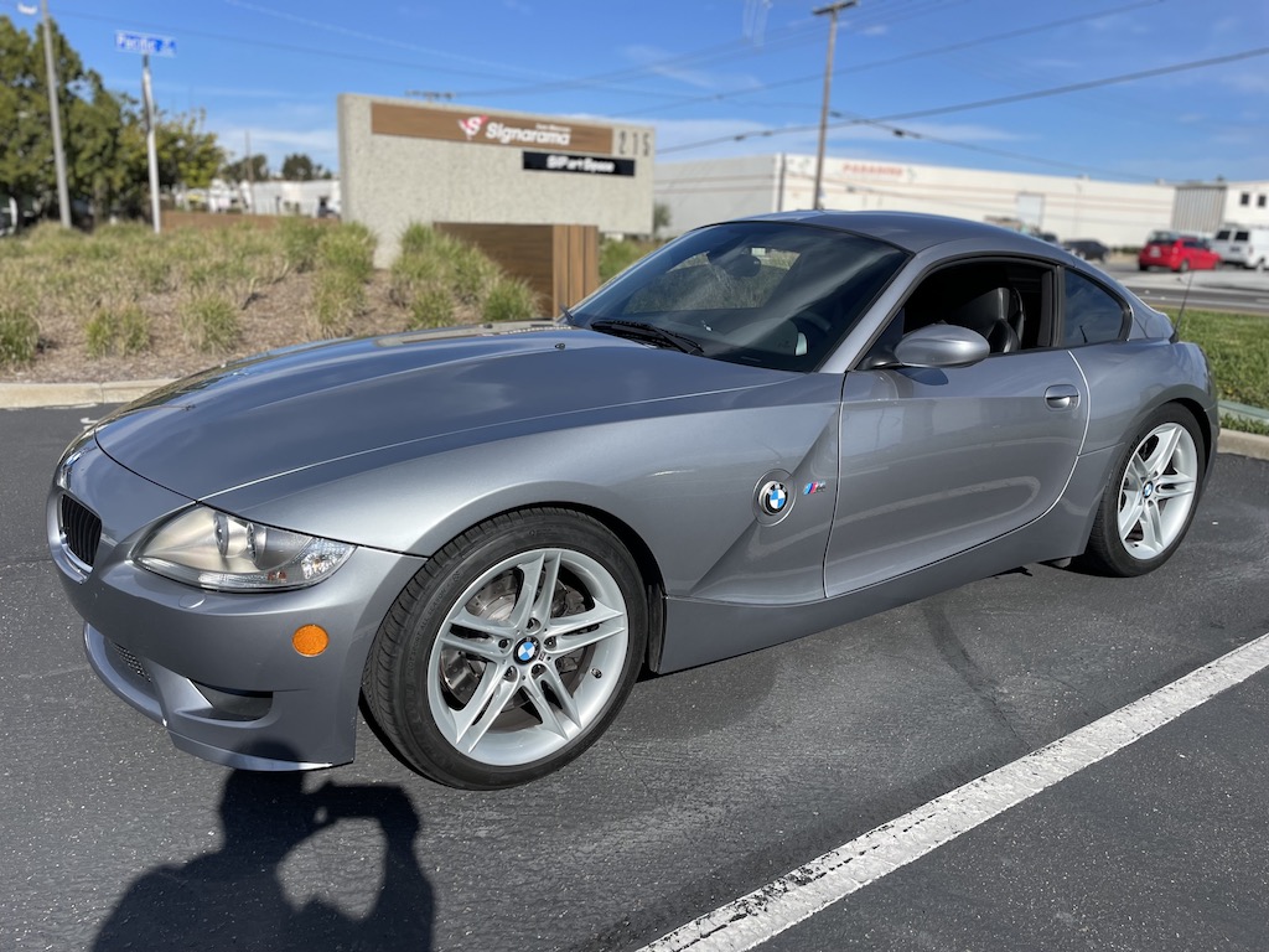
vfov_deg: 53.1
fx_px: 953
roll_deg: -1.1
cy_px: 476
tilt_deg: -13.5
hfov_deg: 67.3
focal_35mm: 26
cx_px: 634
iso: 50
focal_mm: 4.2
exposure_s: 1/5291
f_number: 1.6
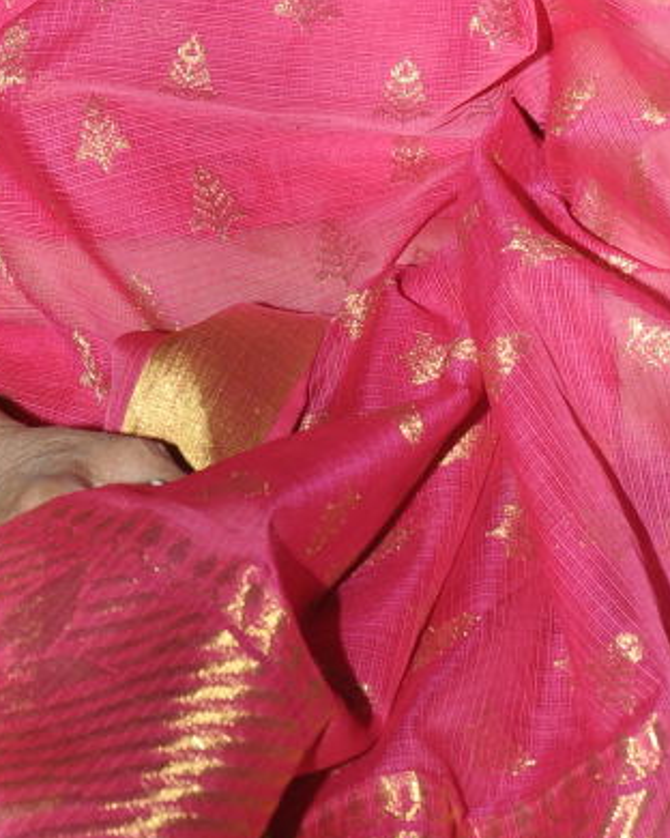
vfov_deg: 11.8
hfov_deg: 9.6
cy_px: -161
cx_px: 220
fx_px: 3966
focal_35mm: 160
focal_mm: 65
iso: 320
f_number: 11
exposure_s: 1/125
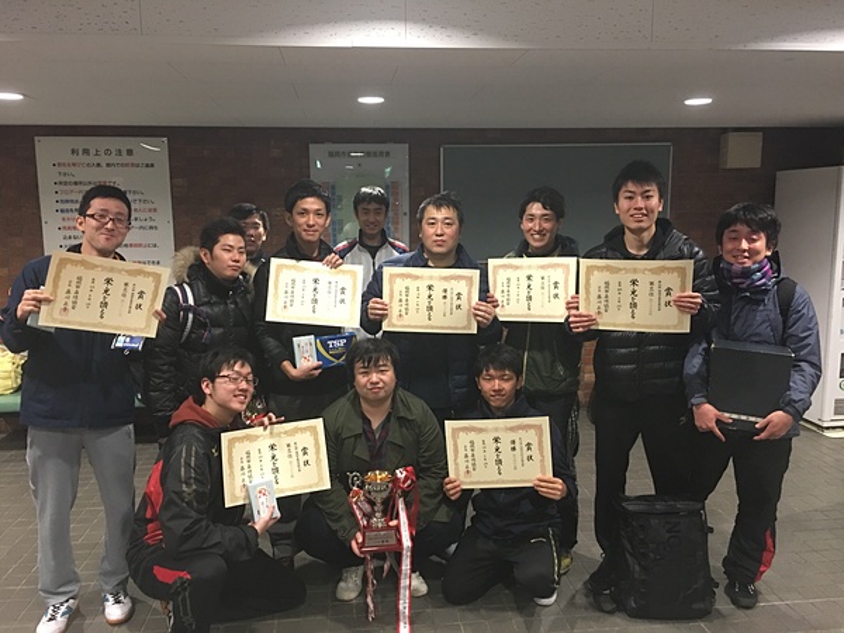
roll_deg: -0.3
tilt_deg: -7.9
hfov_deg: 61.7
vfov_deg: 48.2
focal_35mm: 29
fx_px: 707
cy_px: 316
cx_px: 422
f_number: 2.2
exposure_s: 1/10
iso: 100
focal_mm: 4.15
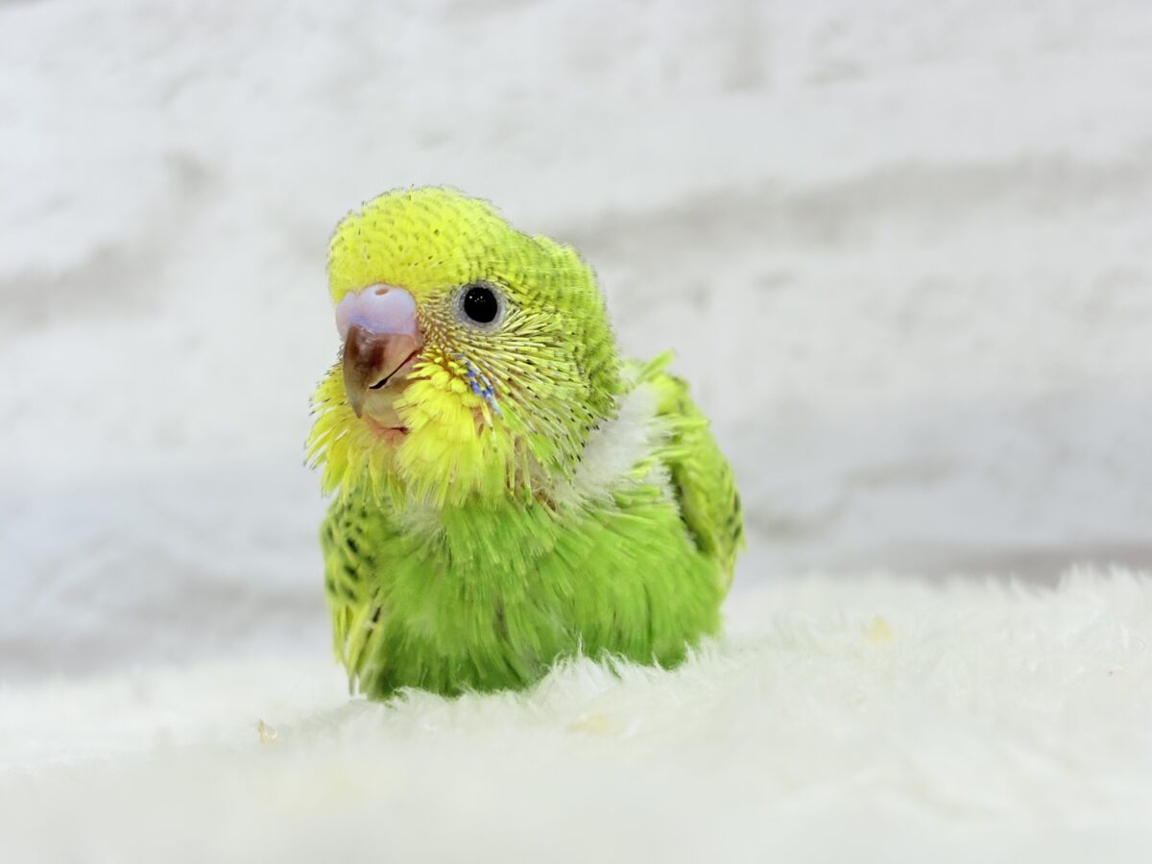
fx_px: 1731
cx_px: 576
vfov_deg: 28.0
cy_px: 432
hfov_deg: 36.8
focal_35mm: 52
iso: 64
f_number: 1.6
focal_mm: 5.96
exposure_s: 1/100
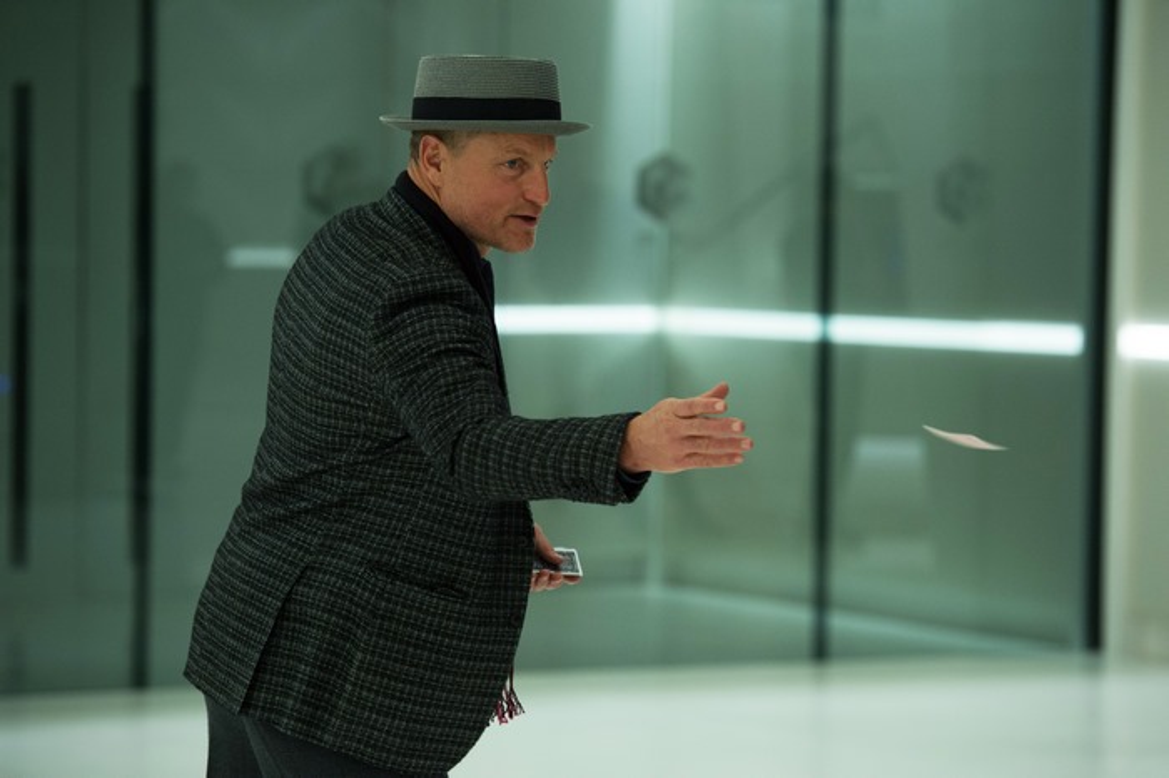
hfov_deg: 13.3
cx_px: 584
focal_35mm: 155
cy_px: 389
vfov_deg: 8.8
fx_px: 5031
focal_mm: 155
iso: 1600
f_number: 4
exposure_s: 1/200
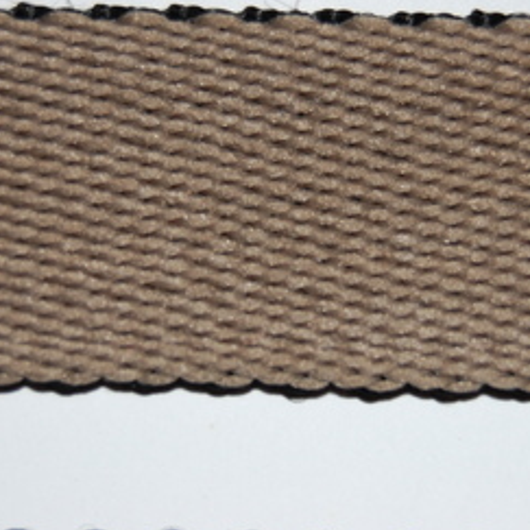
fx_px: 2269
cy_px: 183
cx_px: 340
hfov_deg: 13.3
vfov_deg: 13.3
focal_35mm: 131
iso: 360
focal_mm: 50
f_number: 5.6
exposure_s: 1/60
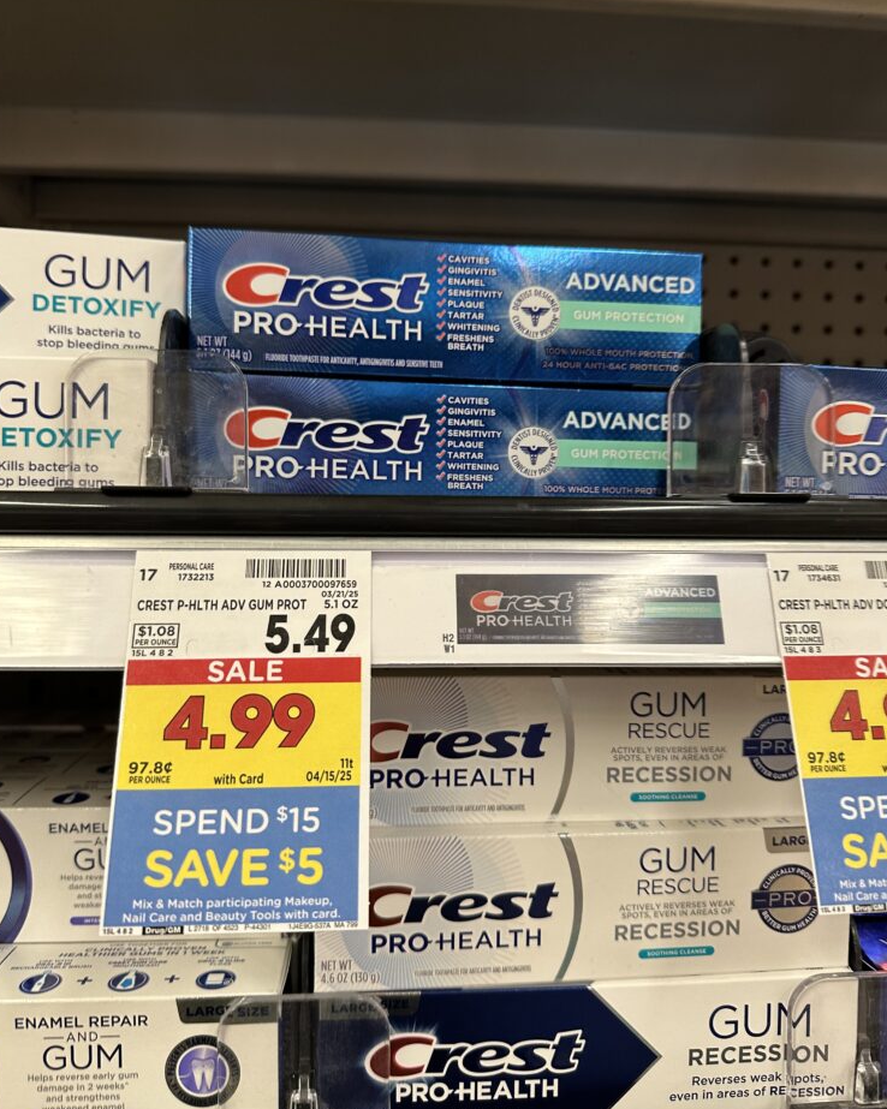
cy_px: 531
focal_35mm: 26
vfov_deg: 66.0
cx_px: 445
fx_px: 853
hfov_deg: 54.9
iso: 200
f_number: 1.78
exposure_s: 1/61
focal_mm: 6.86
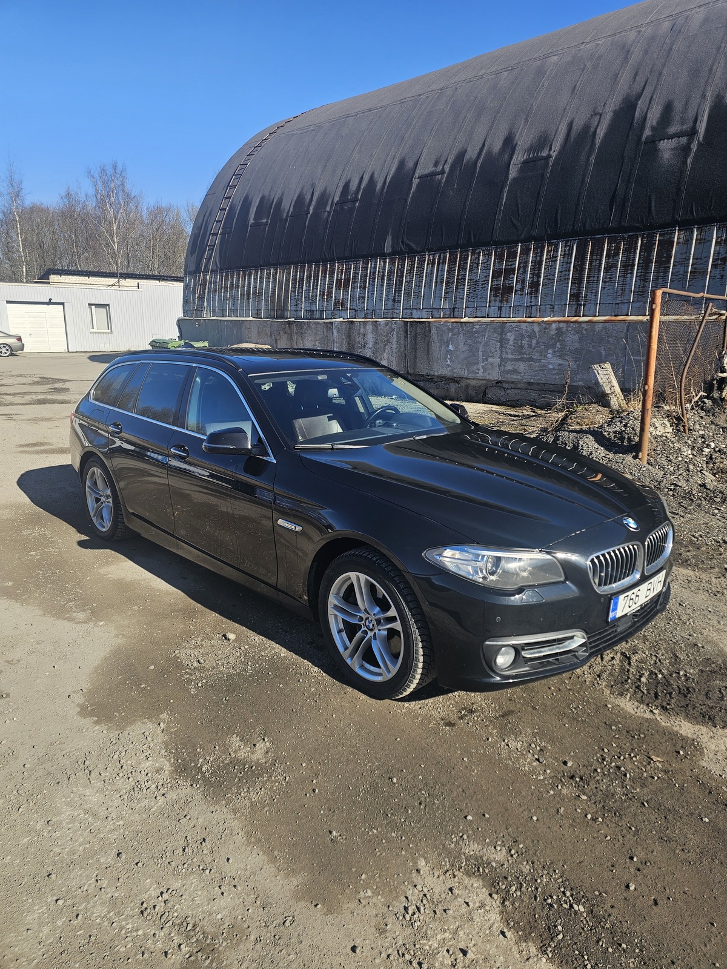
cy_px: 484
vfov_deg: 73.9
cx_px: 364
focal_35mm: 23
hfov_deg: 58.9
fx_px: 644
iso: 10
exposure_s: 1/508
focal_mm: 6.3
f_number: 1.7
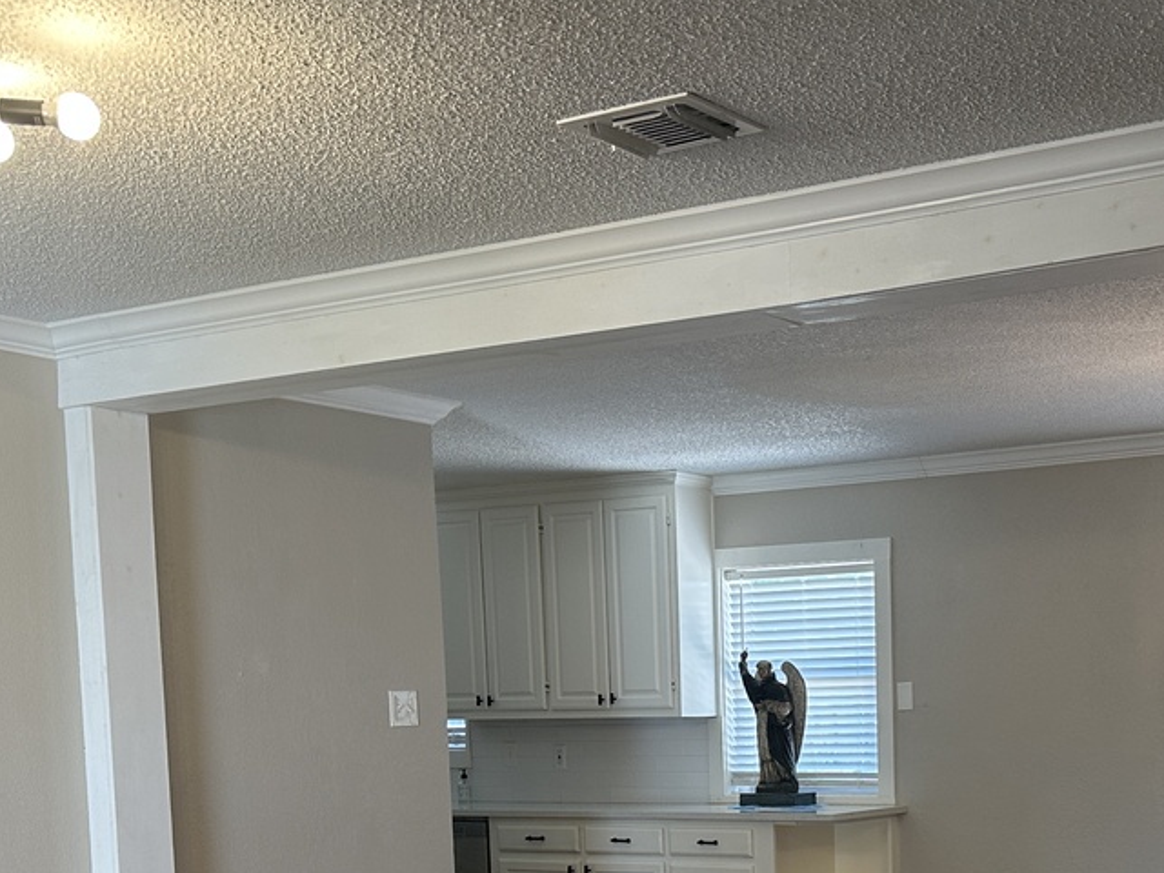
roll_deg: +1.1
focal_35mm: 54
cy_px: 871
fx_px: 1816
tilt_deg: -4.9
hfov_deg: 34.7
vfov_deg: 25.7
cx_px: 886
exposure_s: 1/120
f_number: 1.78
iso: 125
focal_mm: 6.86
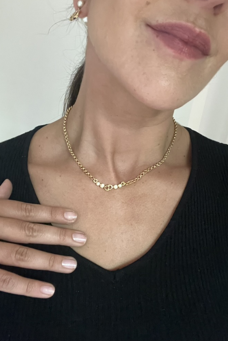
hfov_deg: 41.1
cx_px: 127
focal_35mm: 32
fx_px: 304
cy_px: 170
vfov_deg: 58.7
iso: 800
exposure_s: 1/22
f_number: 2.2
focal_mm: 2.71
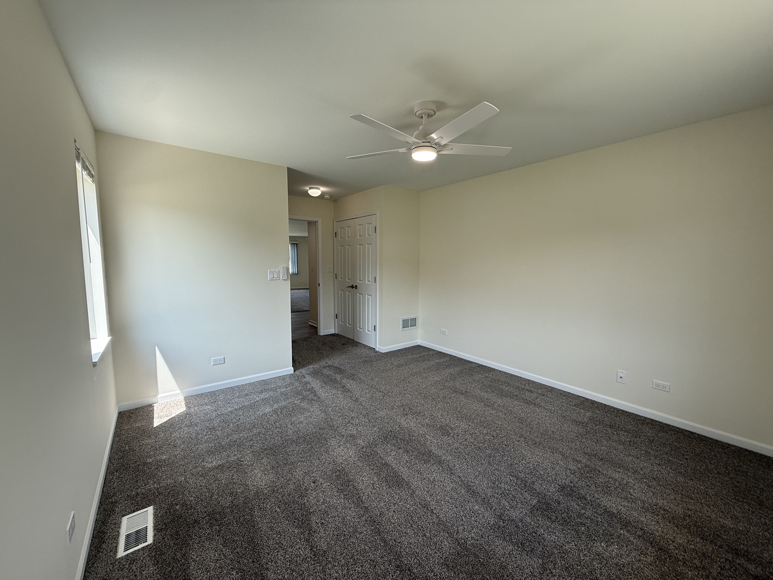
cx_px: 386
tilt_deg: -5.7
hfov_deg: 102.1
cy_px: 290
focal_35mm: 14
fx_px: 313
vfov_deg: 85.7
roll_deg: -0.5
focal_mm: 2.22
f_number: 2.2
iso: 50
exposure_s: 1/100
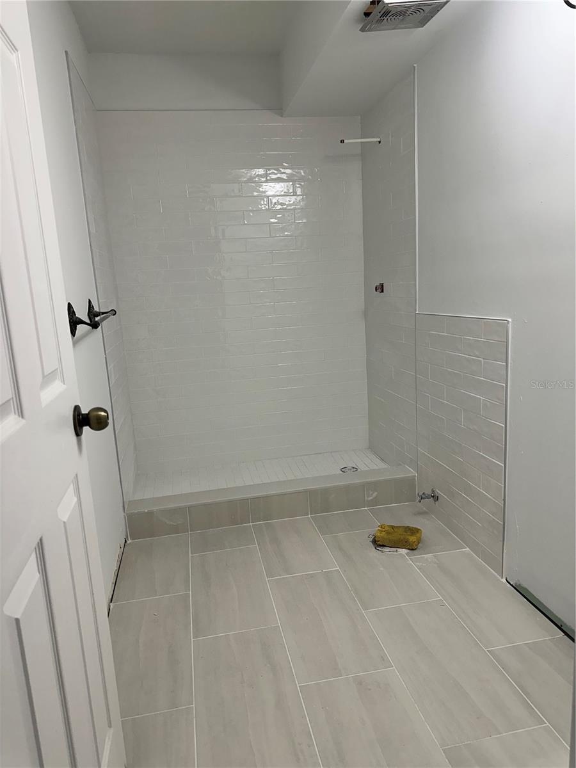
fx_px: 532
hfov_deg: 56.8
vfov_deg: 71.6
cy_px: 384
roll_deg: +3.1
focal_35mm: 24
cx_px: 288
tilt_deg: -10.0
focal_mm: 6.86
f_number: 1.78
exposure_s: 1/120
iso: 100
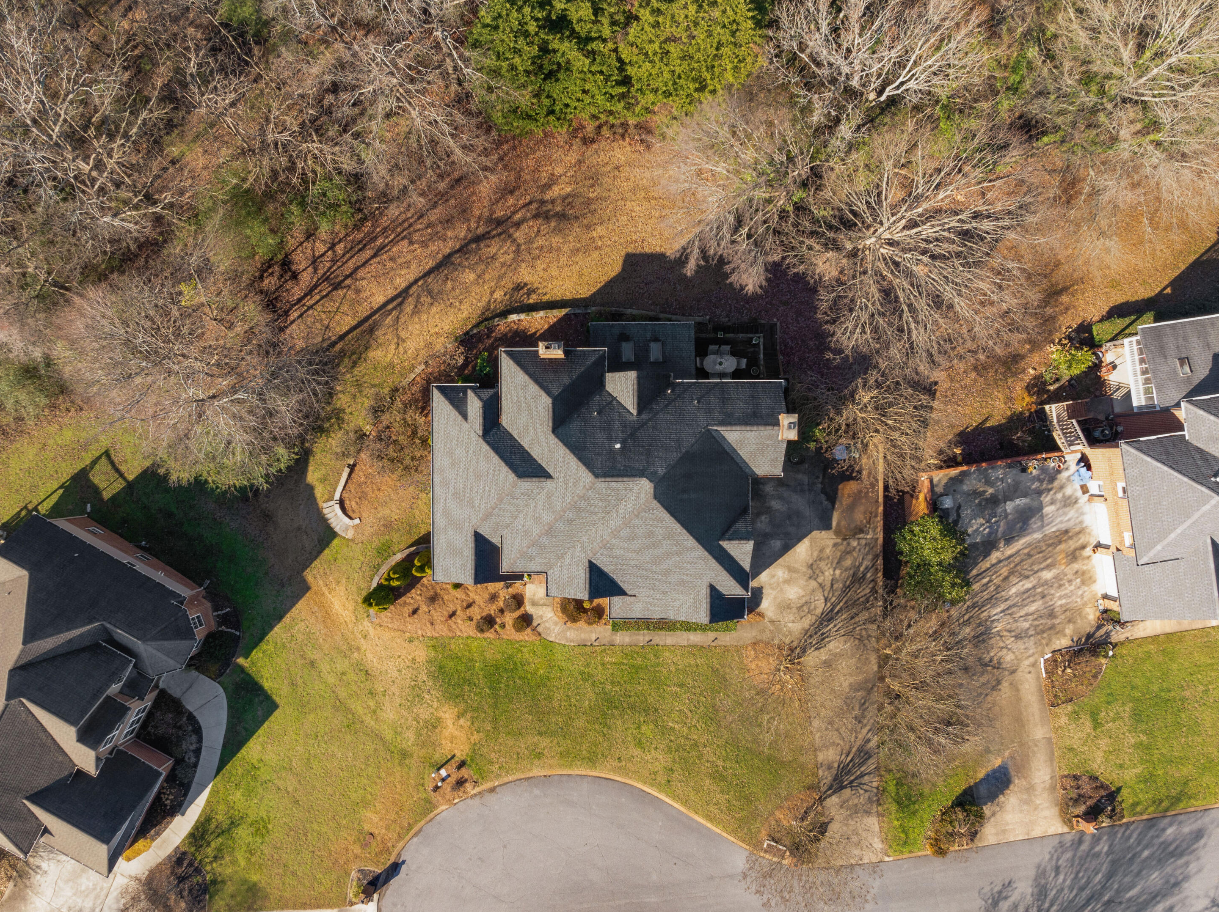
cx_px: 596
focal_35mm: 25
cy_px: 464
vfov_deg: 54.8
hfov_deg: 69.4
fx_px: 880
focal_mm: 12.29
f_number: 7.1
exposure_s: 1/100
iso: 100
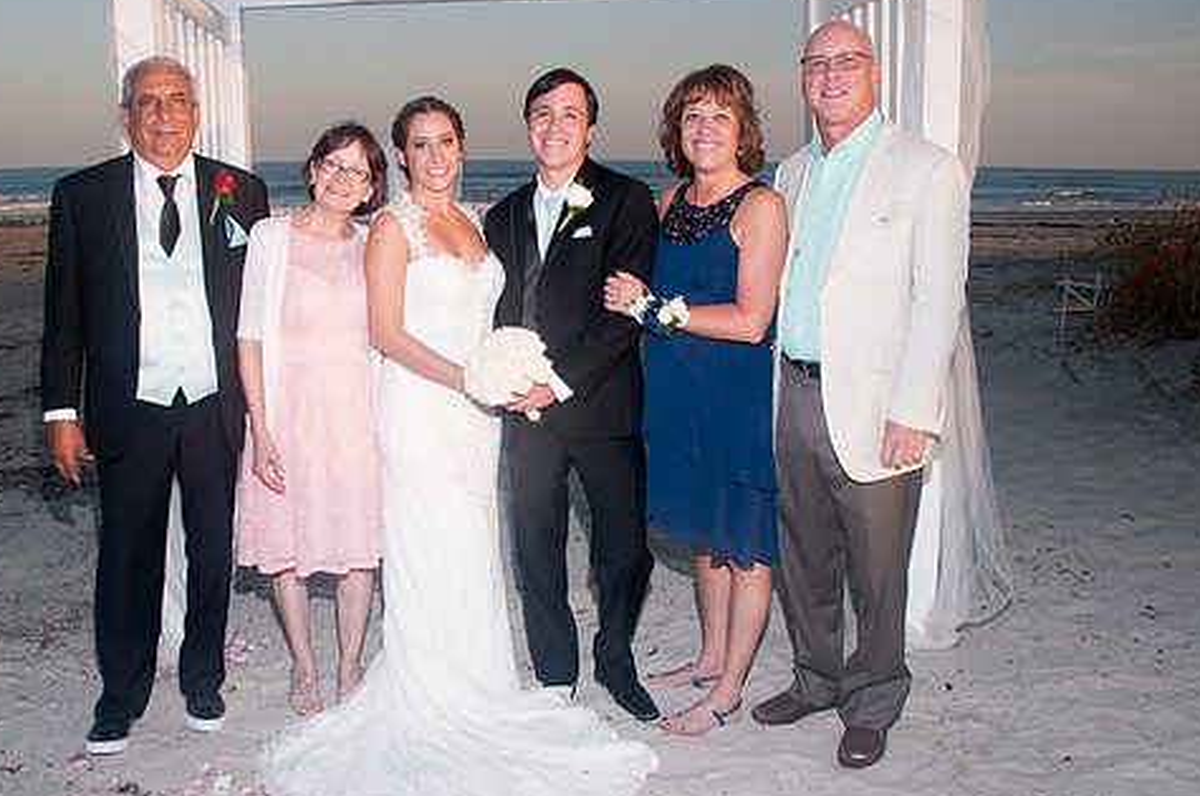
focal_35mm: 33
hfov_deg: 56.9
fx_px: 1098
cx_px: 493
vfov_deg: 39.8
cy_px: 449
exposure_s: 1/250
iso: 100
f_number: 8
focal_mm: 18
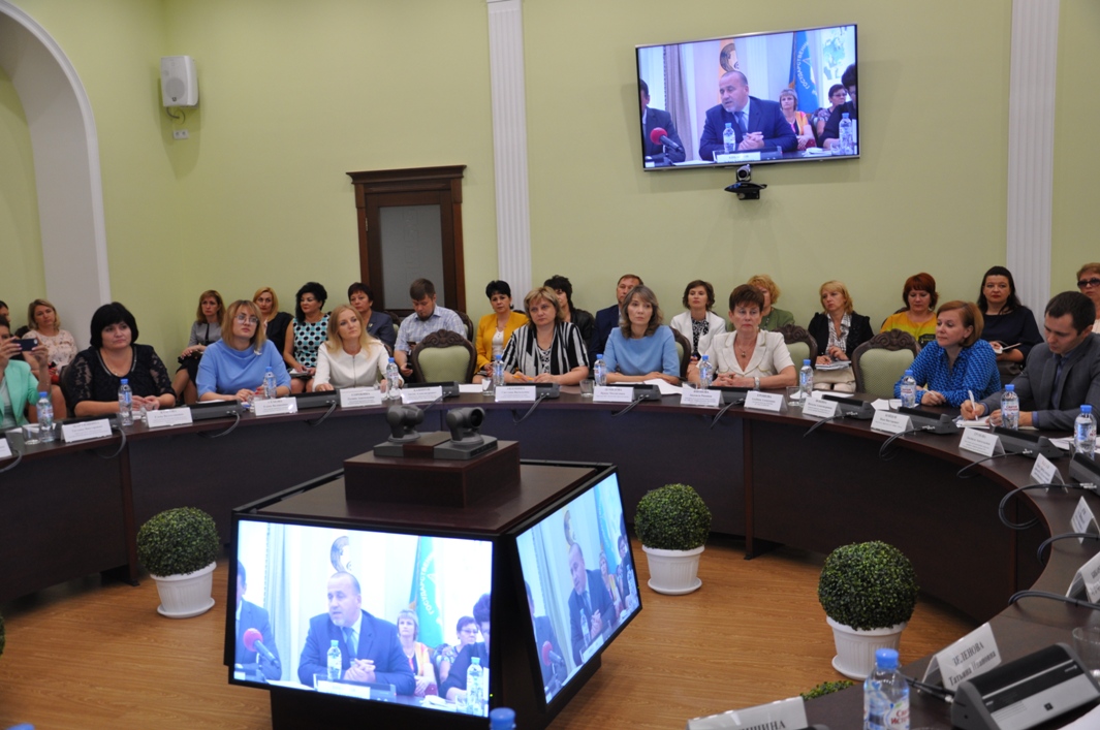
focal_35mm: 36
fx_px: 1098
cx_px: 550
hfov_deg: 53.2
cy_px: 365
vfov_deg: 36.8
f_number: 5
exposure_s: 1/25
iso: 400
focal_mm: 24
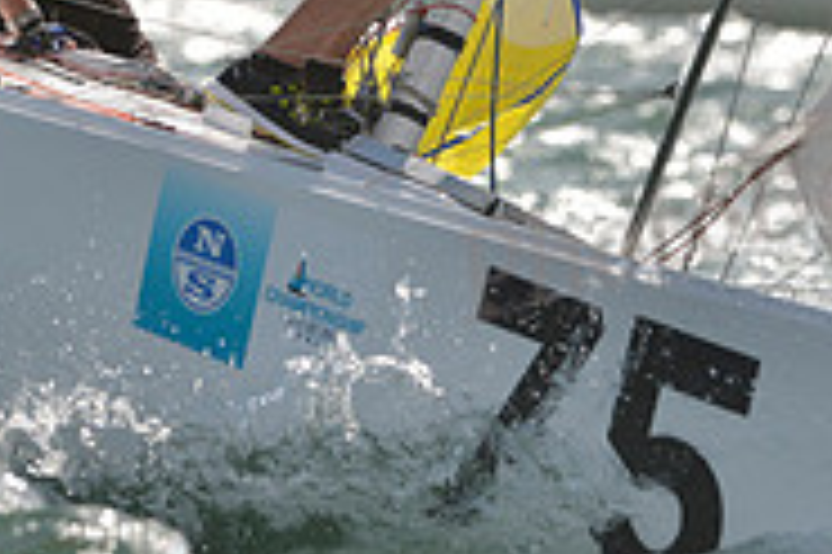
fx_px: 21035
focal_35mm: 911
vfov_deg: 1.5
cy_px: 34
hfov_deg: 2.3
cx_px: 229
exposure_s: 1/2500
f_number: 6.3
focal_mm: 290
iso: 280
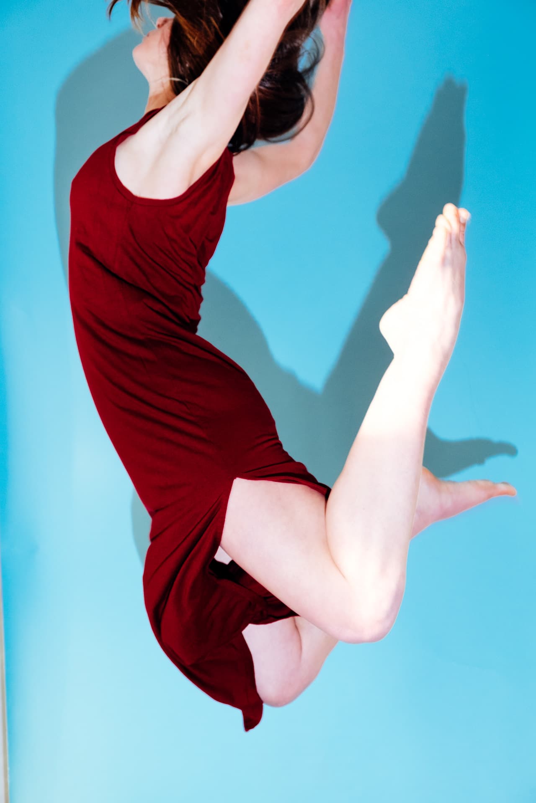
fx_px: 1139
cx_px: 268
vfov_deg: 38.9
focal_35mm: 51
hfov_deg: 26.5
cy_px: 402
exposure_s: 1/160
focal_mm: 34.3
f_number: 5
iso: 800
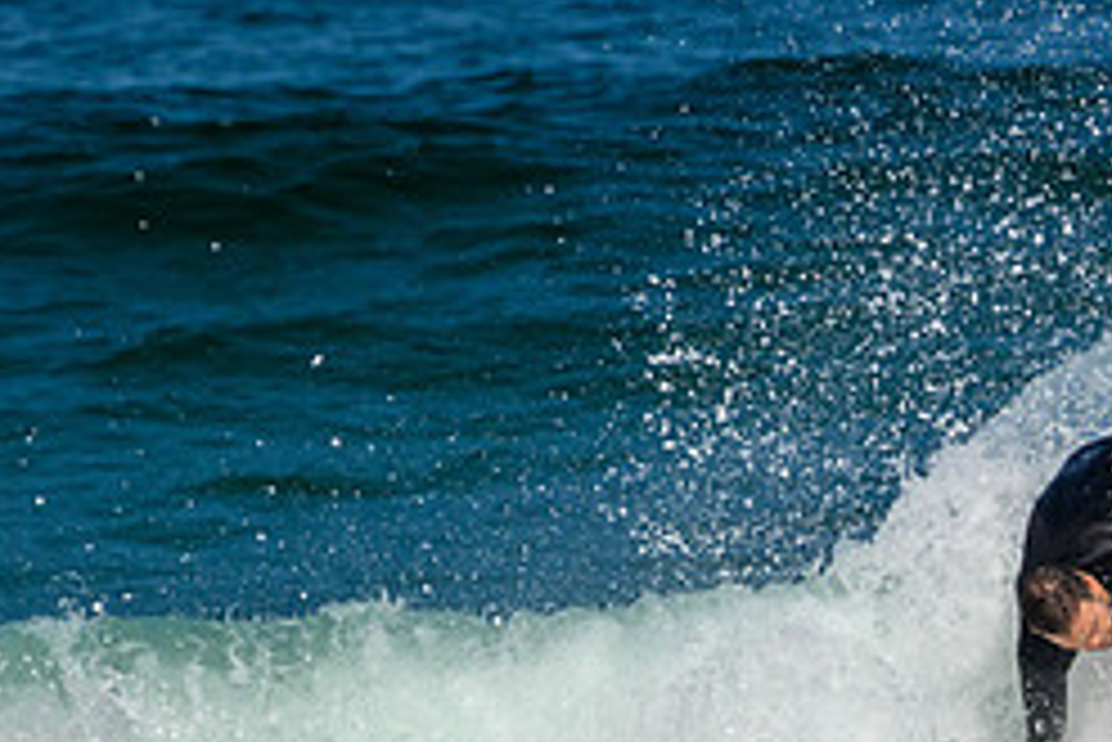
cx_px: 1254
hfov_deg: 1.0
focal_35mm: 2163
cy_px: 788
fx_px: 66849
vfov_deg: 0.6
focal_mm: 800
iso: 560
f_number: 11
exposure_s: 1/2000
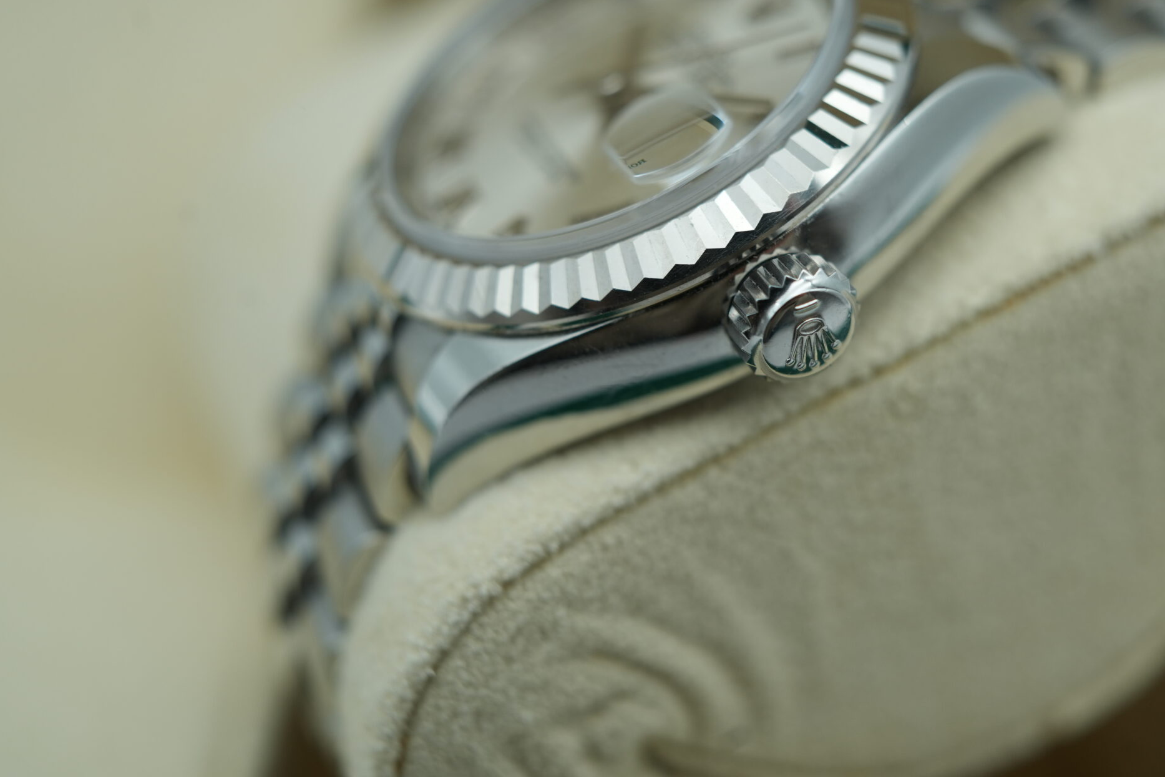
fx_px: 1553
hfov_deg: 40.9
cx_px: 706
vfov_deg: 28.0
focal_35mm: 48
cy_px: 301
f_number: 5
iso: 400
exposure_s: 1/250
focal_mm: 35
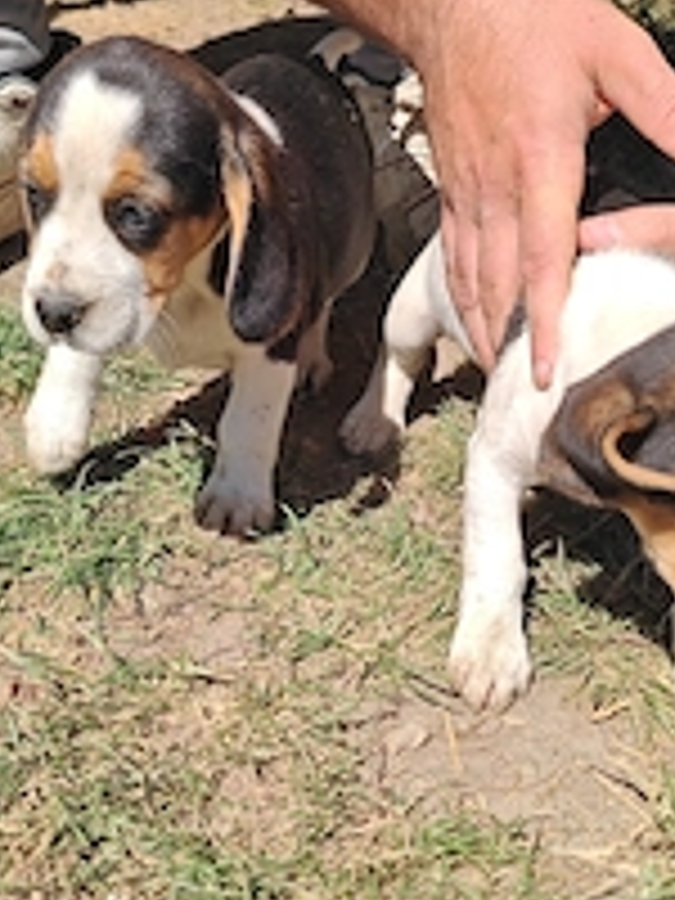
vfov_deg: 35.3
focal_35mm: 54
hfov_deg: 26.9
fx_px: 1404
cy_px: 585
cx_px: 216
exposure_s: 1/3000
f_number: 1.6
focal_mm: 7.62
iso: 50
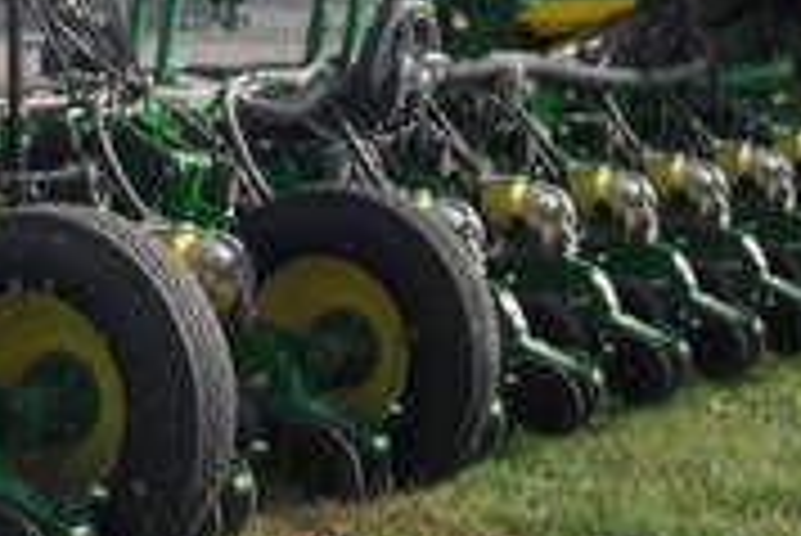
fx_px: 2472
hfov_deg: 17.9
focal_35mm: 111
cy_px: 225
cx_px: -14
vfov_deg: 12.4
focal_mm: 6.2
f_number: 8.9
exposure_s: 1/90
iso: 100
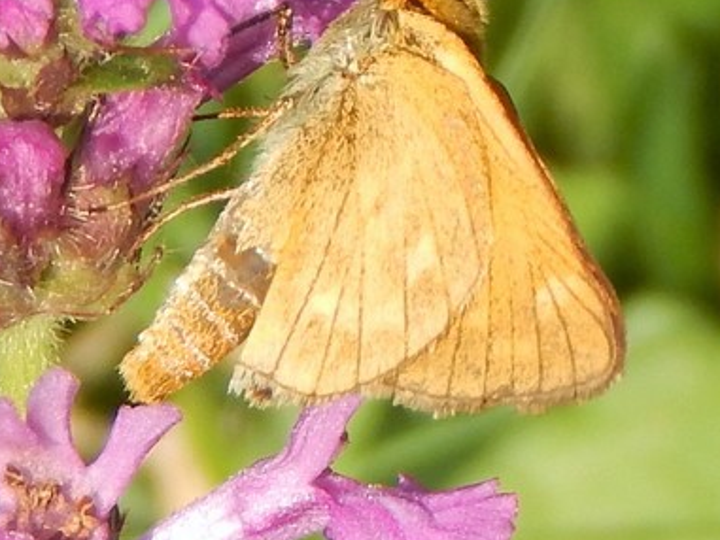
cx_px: 394
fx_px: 11631
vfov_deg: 2.7
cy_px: 104
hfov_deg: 3.5
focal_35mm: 559
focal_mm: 44.9
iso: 125
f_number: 5.6
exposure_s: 1/320
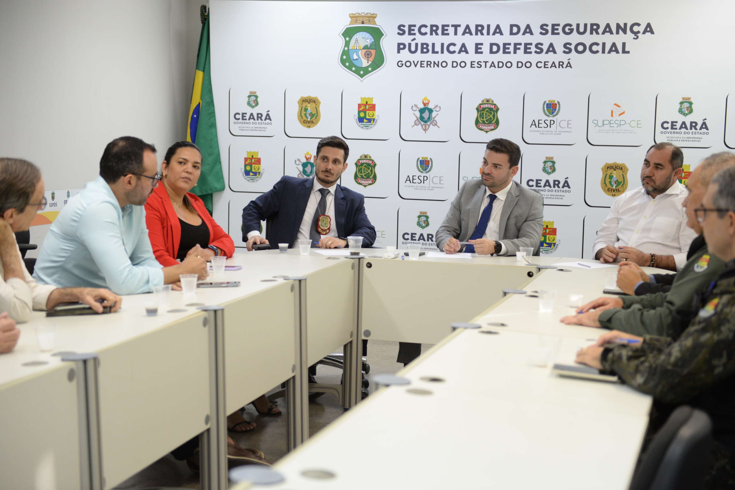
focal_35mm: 62
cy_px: 245
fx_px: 1266
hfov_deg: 32.4
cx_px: 368
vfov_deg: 21.9
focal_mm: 62
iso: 1600
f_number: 2.8
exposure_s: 1/200
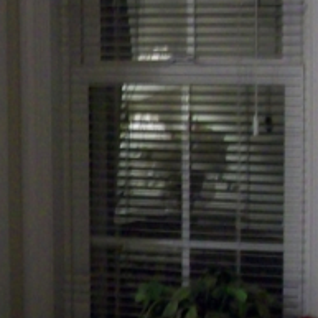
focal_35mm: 132
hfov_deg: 12.7
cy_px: 217
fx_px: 1372
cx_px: -110
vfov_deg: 13.2
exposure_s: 1/10
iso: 160
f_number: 2.7
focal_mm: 6
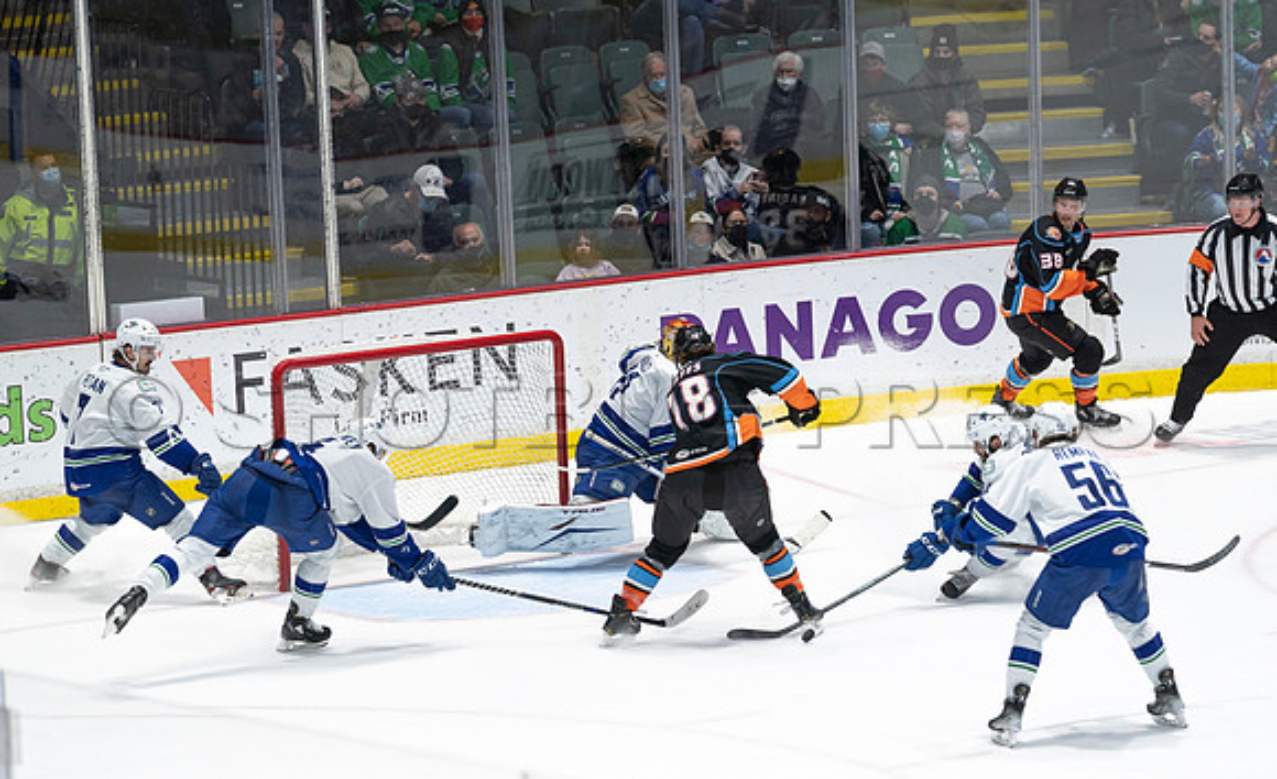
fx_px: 7611
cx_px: 592
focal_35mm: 220
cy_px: 456
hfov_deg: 9.6
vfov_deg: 5.9
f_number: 4
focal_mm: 200
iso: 1600
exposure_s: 1/640
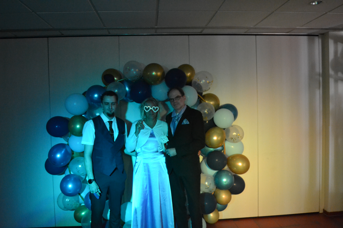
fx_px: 272
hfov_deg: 64.6
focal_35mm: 28
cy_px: 114
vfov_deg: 45.7
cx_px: 172
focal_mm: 19
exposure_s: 1/50
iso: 3200
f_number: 3.5
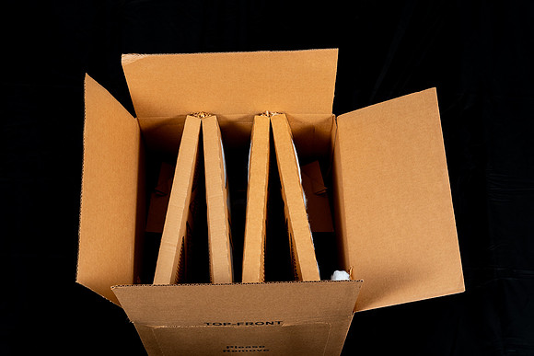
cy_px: 178
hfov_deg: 34.5
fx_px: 860
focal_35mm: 58
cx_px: 267
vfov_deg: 23.4
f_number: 8
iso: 160
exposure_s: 1/125
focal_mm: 58
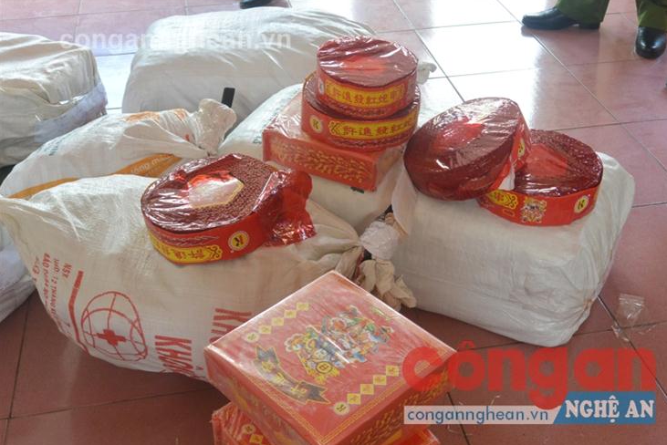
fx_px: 760
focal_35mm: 41
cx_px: 341
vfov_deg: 32.7
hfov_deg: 47.4
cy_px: 225
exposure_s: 1/100
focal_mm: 15.1
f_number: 4.2
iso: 400
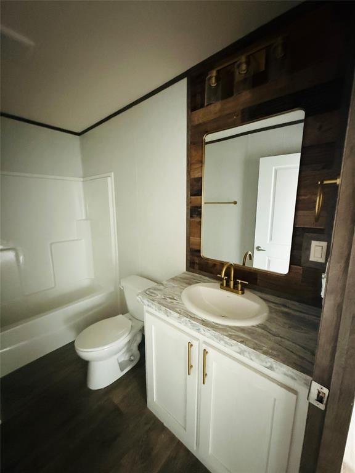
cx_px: 178
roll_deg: -0.2
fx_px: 191
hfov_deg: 85.7
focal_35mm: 14
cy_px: 236
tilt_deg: -9.3
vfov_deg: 102.1
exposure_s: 1/38
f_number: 2.2
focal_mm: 2.22
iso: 1600
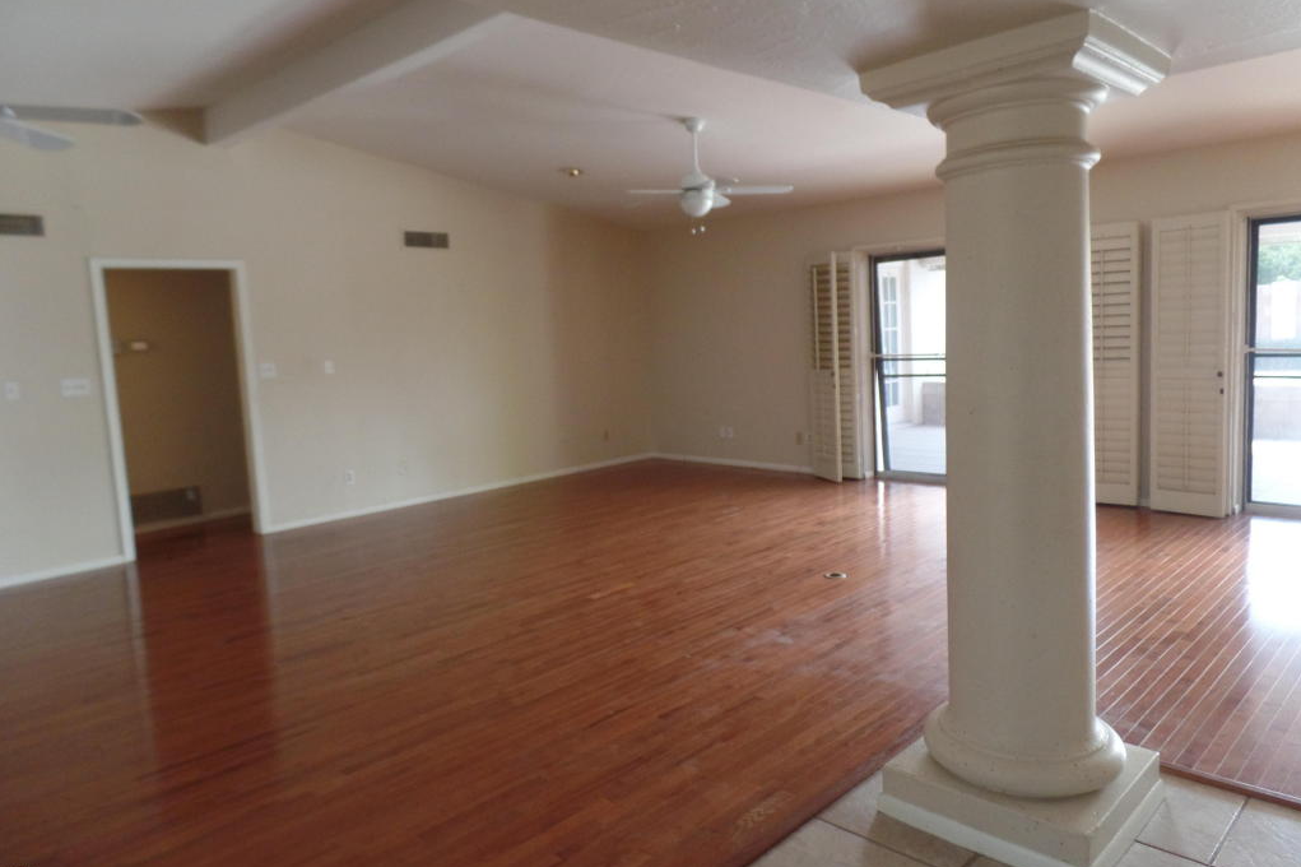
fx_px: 867
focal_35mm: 24
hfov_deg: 73.8
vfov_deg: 53.1
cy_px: 414
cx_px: 651
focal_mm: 4.1
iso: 240
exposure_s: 1/30
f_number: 2.8
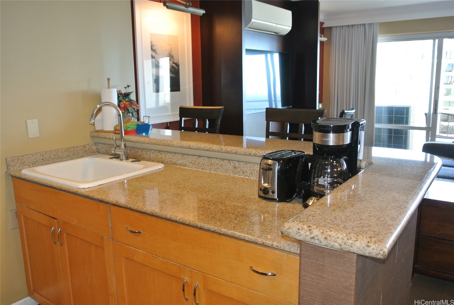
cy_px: 152
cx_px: 227
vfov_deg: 43.8
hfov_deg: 61.8
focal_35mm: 30
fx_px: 379
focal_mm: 11.4
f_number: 3.5
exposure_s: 1/60
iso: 400
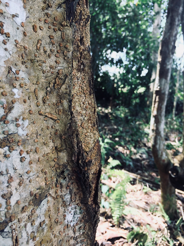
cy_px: 123
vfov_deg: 61.7
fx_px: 206
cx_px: 92
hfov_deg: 48.2
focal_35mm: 29
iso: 32
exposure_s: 1/100
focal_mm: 4.15
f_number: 2.2
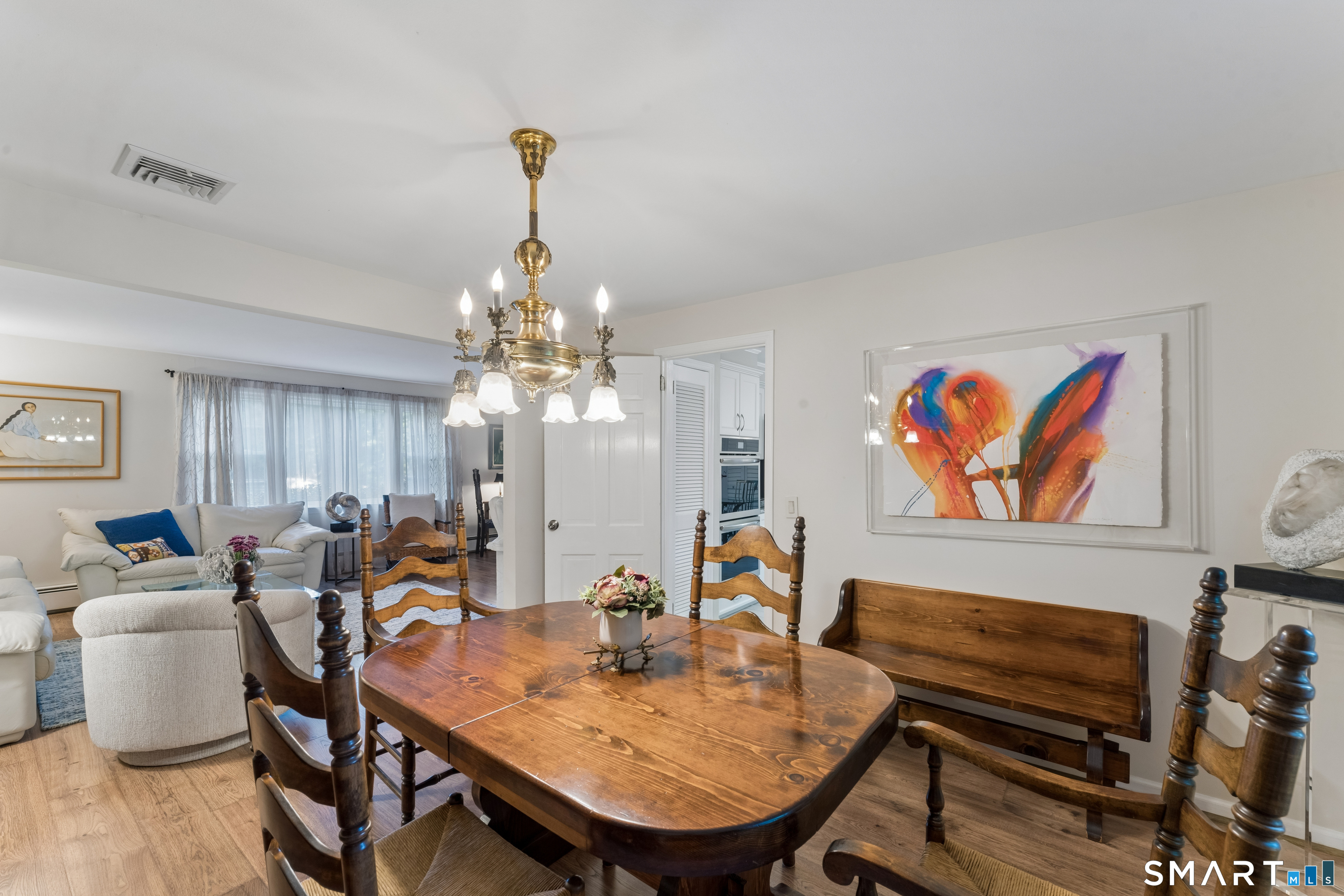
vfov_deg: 81.2
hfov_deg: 104.3
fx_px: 523
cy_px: 448
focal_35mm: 14
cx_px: 672
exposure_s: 1/2
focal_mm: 14
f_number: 13
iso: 400
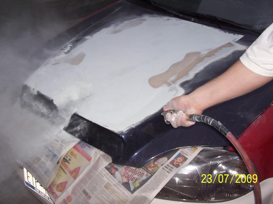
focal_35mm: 51
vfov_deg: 28.6
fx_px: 402
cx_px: 136
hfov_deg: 37.5
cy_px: 102
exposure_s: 1/60
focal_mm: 8.5
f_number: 3.2
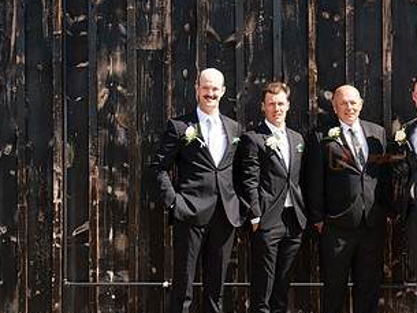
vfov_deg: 15.6
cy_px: 161
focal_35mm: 95
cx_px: 388
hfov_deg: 20.2
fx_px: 1145
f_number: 4.5
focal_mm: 52
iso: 400
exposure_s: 1/1000
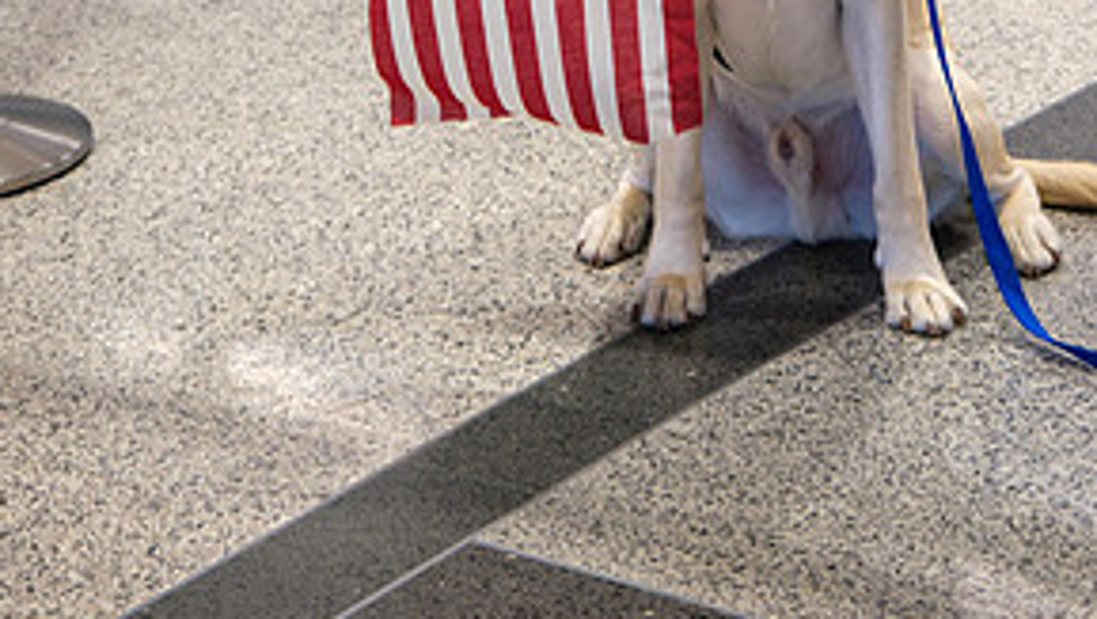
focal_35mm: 124
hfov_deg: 17.3
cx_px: 566
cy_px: -99
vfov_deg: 9.7
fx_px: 3609
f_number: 4
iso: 640
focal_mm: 50.5
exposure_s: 1/40
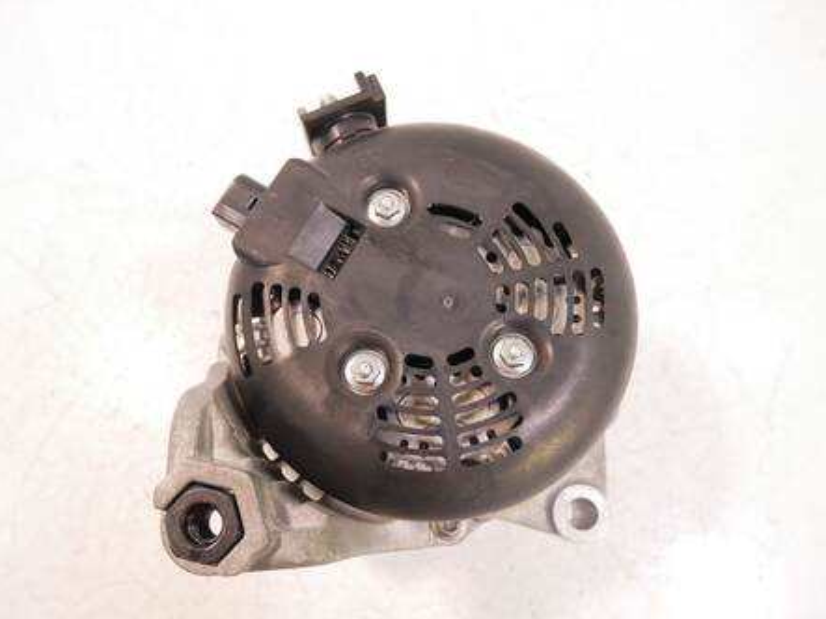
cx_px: 382
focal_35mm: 26
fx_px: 620
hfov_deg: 67.2
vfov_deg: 53.0
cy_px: 330
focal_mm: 12
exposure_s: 1/125
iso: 2000
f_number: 3.5
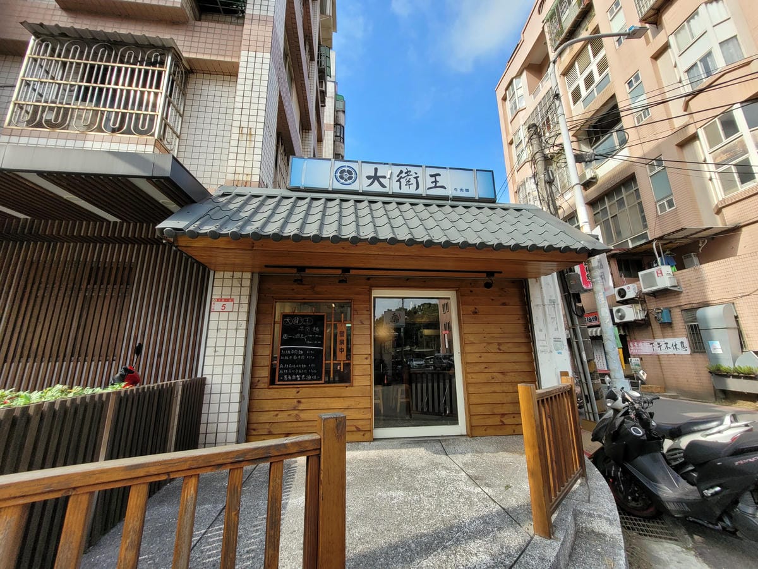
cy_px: 284
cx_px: 379
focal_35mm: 13
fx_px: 285
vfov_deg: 89.9
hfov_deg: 106.2
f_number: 2.2
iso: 40
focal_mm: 1.74
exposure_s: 1/691
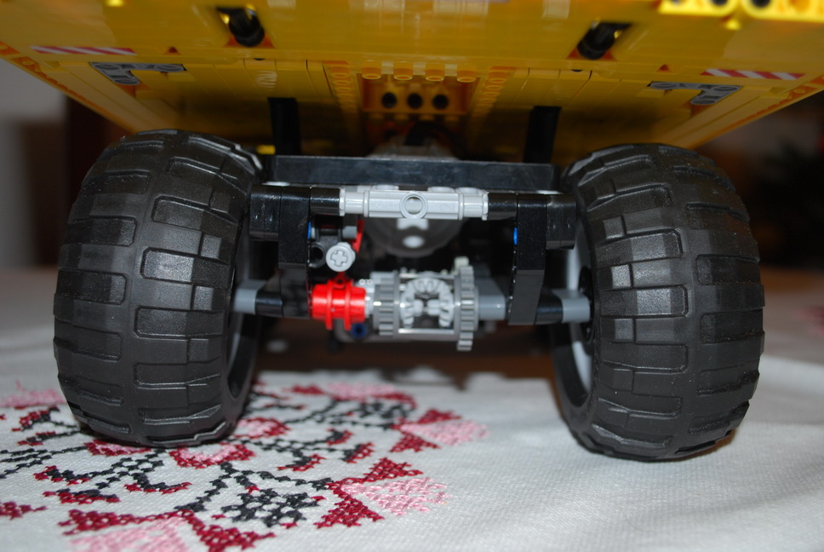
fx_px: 894
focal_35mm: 39
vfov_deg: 34.3
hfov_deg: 49.5
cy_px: 276
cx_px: 412
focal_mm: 26
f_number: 4.2
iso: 200
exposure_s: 1/60
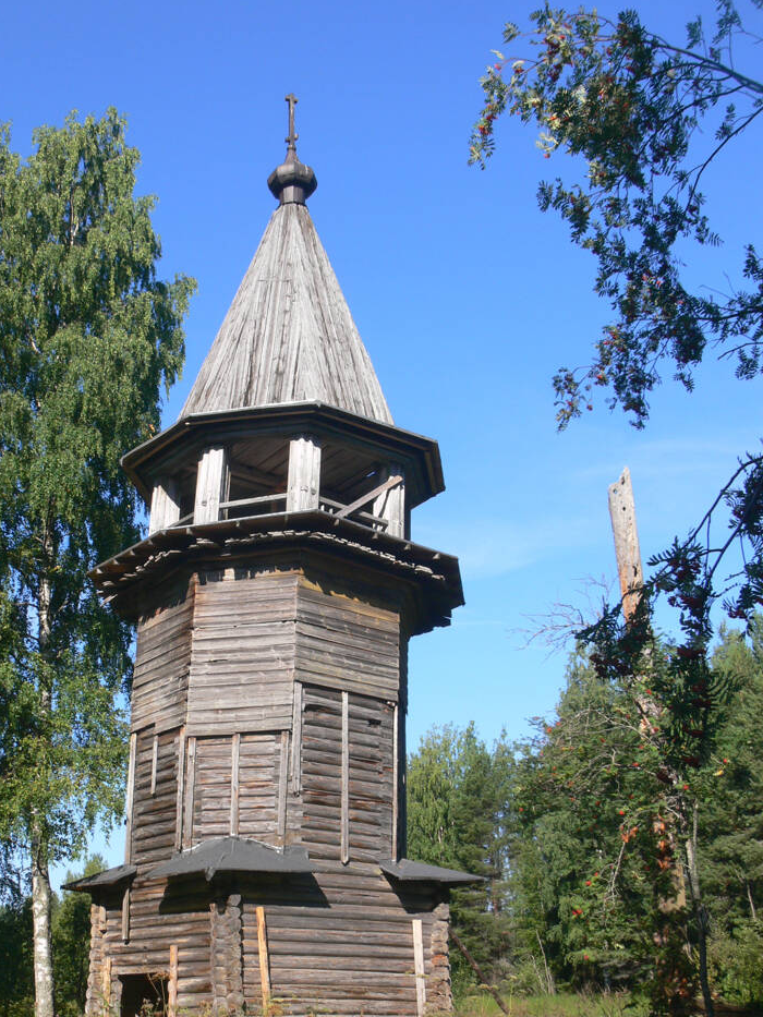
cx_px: 277
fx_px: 1322
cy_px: 590
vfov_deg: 41.9
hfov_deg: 32.0
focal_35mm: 45
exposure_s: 1/200
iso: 80
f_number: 5.6
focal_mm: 7.4
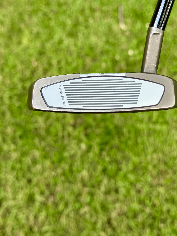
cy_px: 97
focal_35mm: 57
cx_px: 104
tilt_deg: -49.6
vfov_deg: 33.7
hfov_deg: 25.6
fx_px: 389
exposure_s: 1/455
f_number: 1.78
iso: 100
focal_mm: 6.76
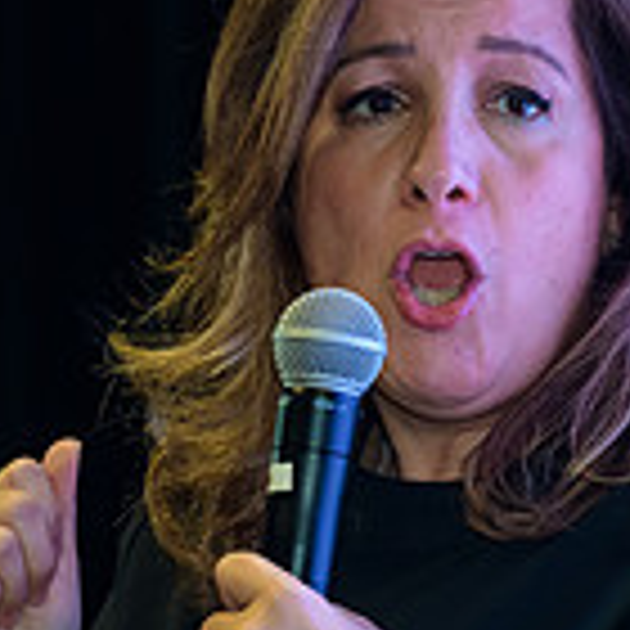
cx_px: 248
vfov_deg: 2.5
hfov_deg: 2.5
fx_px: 14516
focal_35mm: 705
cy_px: 178
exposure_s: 1/200
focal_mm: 200
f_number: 3.2
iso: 1250
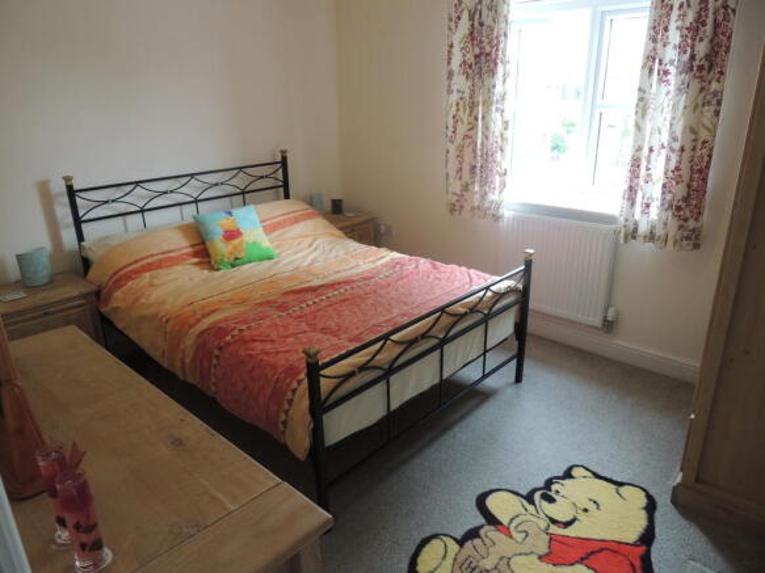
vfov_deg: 56.8
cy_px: 286
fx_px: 530
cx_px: 382
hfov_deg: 71.6
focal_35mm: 24
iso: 280
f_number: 3
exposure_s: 1/30
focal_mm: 4.3
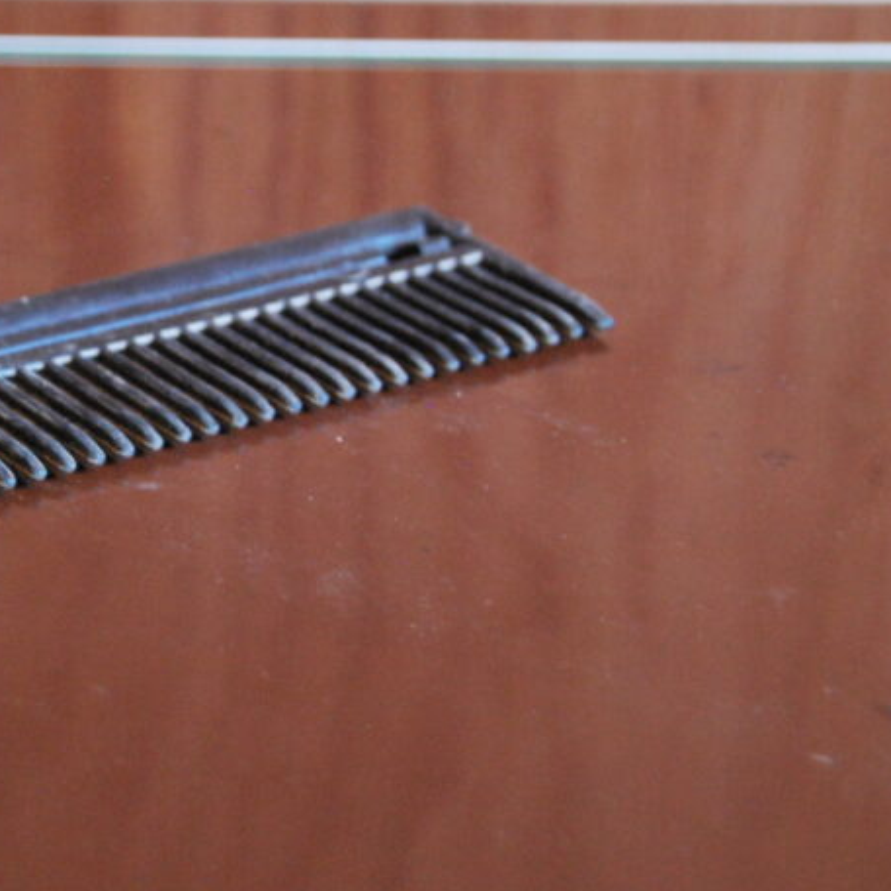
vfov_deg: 16.0
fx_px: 3174
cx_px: -59
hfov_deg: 15.6
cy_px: 312
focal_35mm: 109
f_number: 4.2
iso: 1600
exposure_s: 1/13
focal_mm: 38
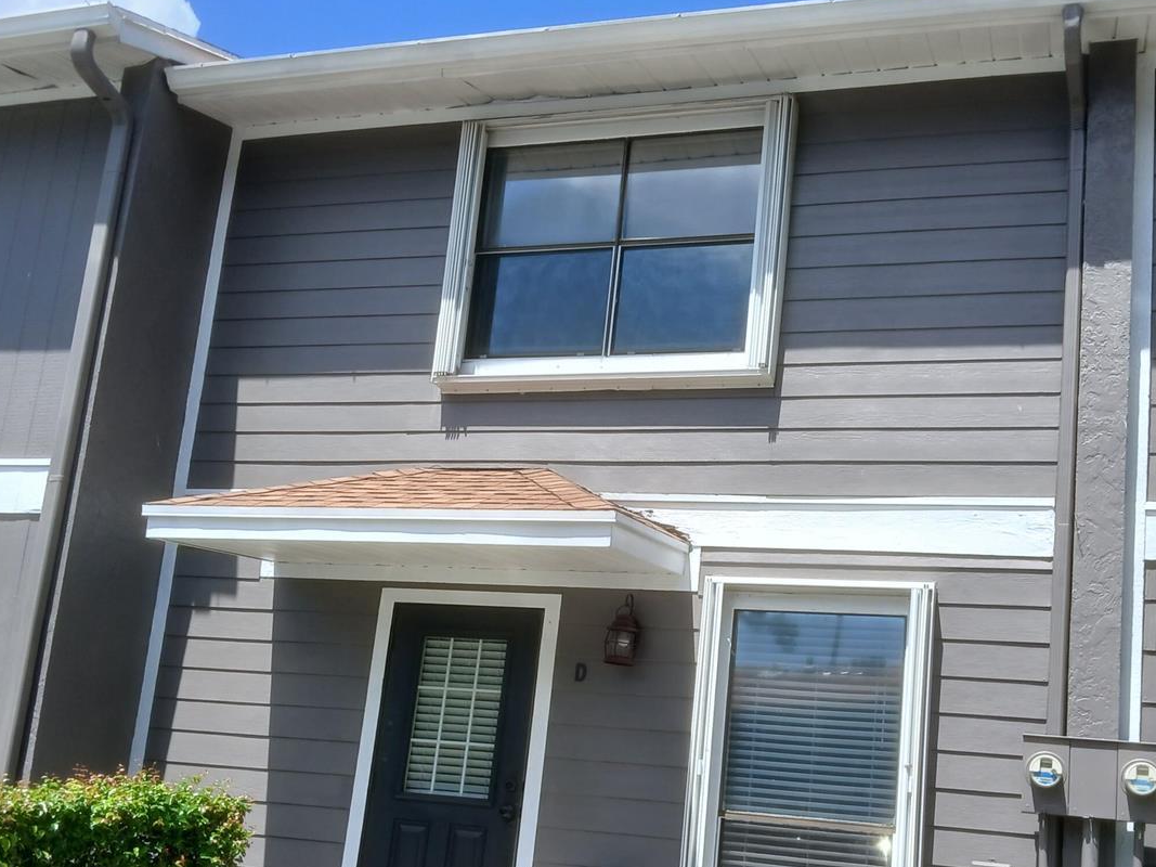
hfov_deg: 47.8
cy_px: 588
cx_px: 627
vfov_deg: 36.4
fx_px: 1302
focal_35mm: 39
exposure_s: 1/573
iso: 20
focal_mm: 3.98
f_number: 1.8
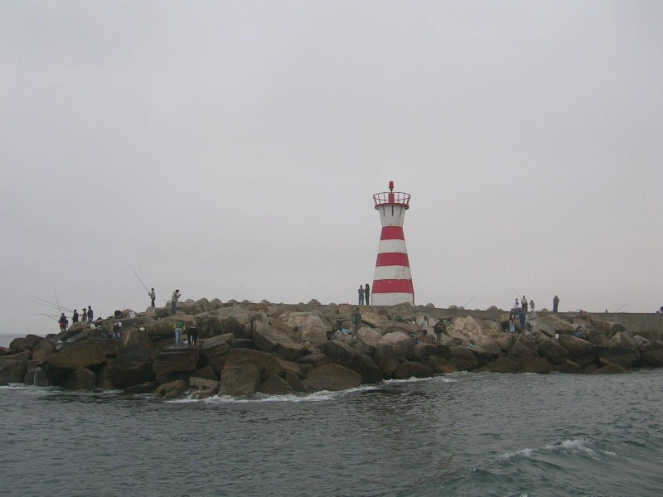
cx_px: 332
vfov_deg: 40.7
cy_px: 248
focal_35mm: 35
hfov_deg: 52.6
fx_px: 670
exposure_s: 1/221
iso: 50
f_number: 4.8
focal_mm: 5.4
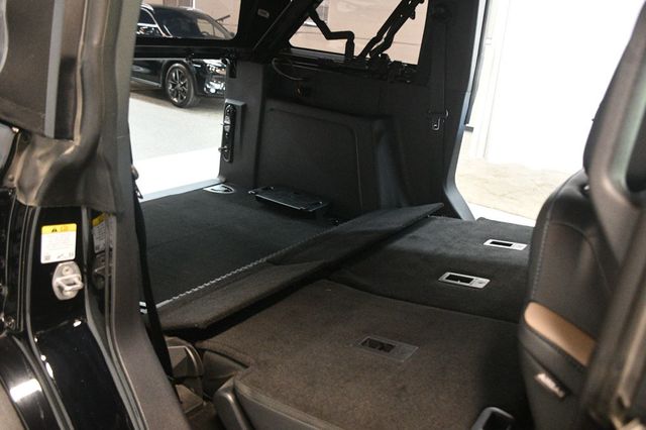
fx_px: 538
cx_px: 323
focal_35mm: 30
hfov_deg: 62.0
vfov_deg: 43.6
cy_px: 215
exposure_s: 1/60
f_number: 3.5
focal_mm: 20
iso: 5000
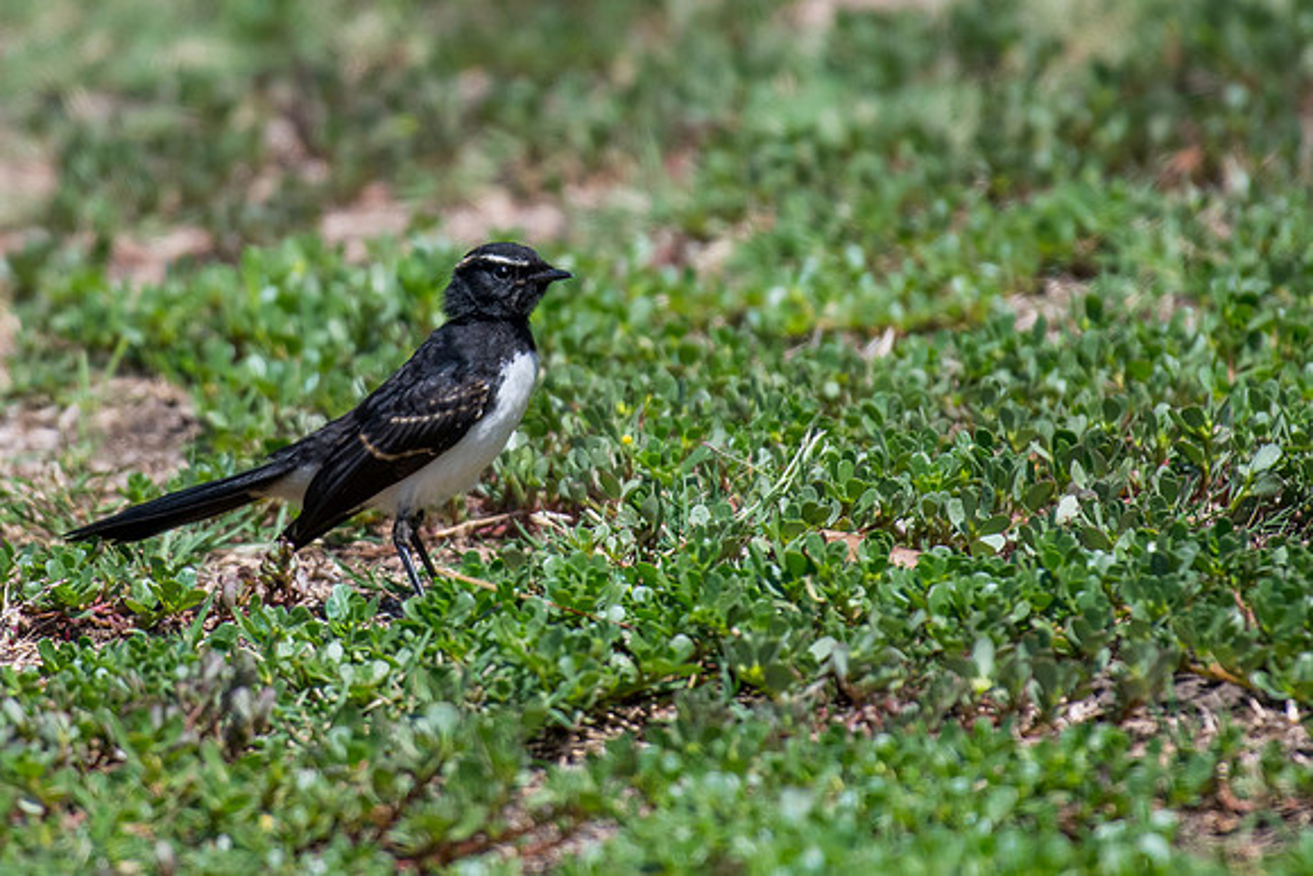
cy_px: 218
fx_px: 40849
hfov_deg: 1.8
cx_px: 543
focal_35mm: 1120
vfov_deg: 1.2
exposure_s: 1/2000
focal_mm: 500
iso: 360
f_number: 5.6
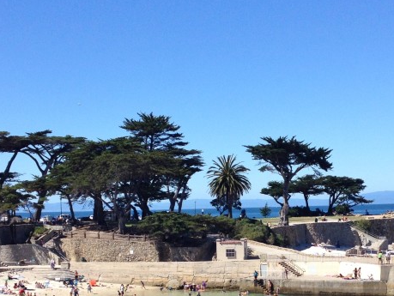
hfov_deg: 25.0
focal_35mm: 78
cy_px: 271
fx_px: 888
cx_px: 230
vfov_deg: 18.6
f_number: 2.4
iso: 50
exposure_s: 1/1623
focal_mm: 4.28
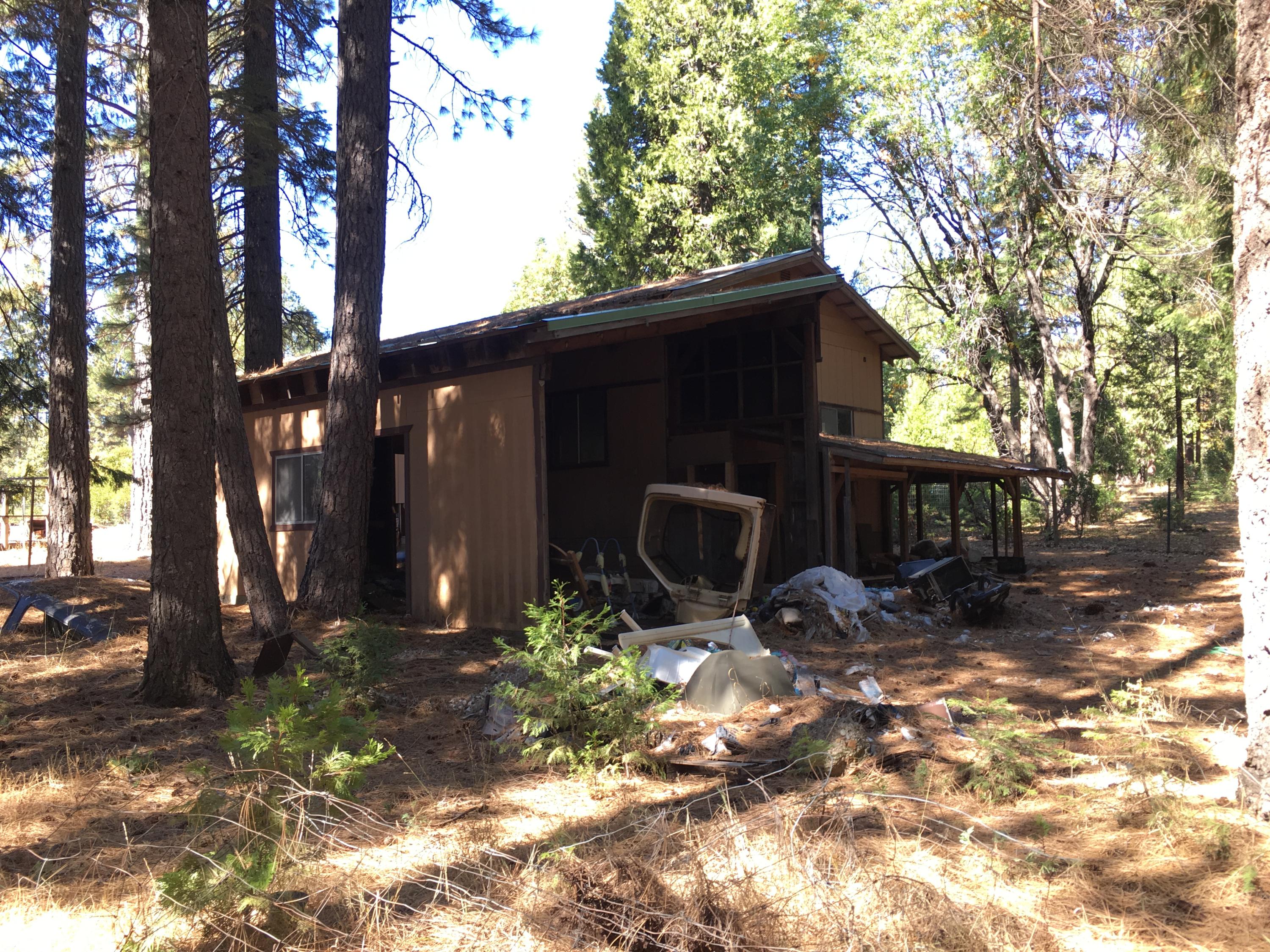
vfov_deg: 48.2
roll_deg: +1.6
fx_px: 1064
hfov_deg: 61.7
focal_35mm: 29
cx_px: 635
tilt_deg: +3.7
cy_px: 476
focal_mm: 4.15
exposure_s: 1/120
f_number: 2.2
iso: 32
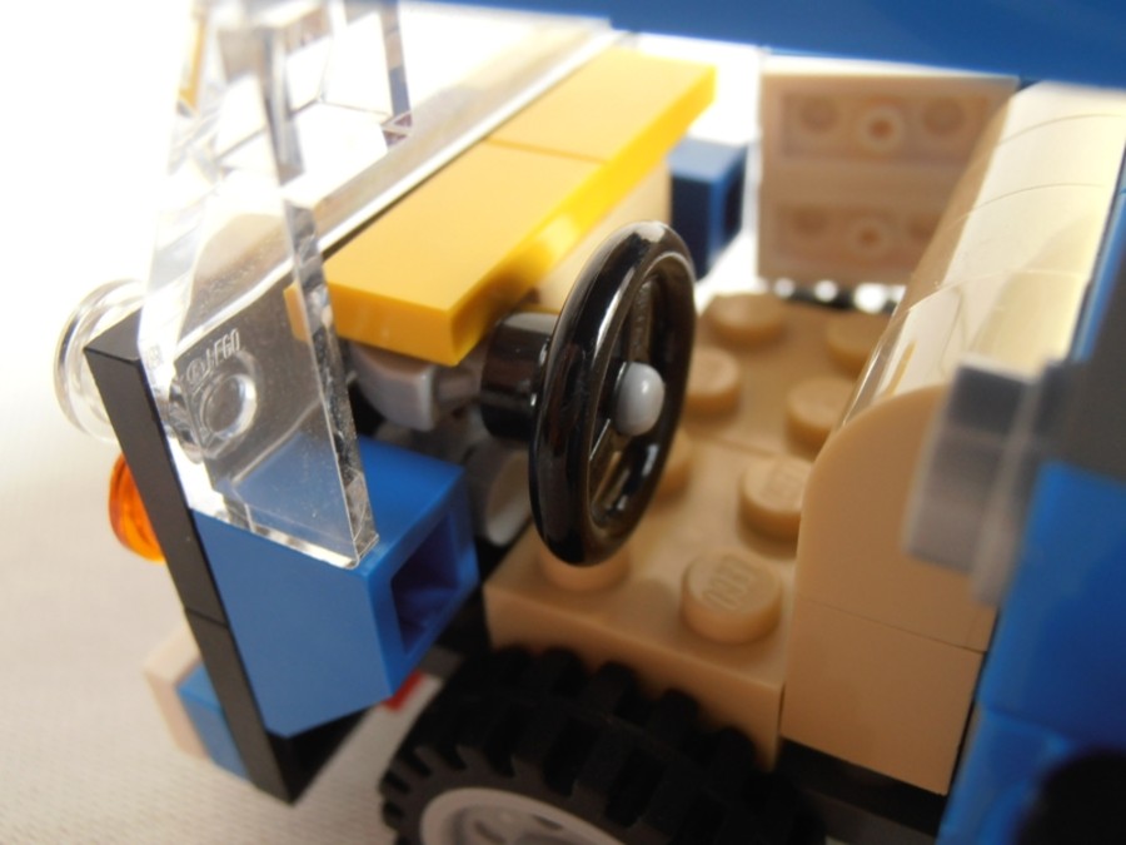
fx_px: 1204
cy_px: 422
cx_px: 563
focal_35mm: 37
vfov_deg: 38.7
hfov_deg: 50.1
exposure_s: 1/40
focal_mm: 6.61
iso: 100
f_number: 3.9
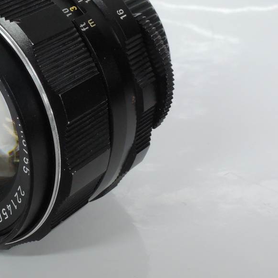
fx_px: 827
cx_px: 0
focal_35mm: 91
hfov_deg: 18.6
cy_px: 82
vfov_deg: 19.0
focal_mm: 10.7
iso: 800
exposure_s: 1/20
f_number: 8
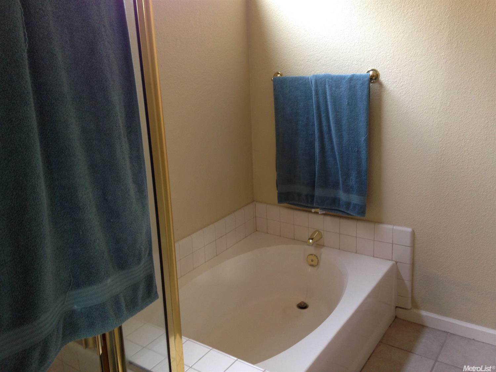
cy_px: 186
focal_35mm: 33
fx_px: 473
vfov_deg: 42.9
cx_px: 248
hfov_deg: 55.4
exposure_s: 1/20
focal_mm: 4.12
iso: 80
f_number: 2.4
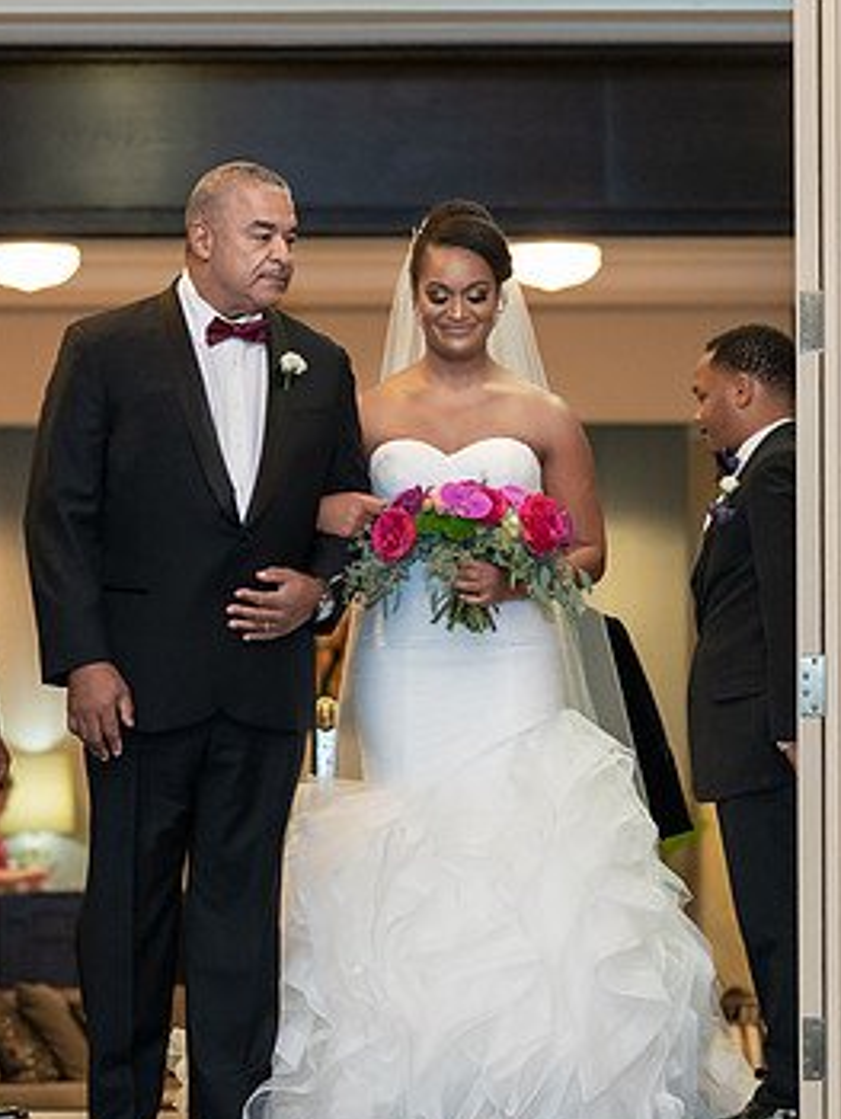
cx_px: 285
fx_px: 5403
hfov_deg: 8.9
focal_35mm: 167
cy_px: 651
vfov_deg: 11.8
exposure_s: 1/250
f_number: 2.8
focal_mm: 92
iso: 2000
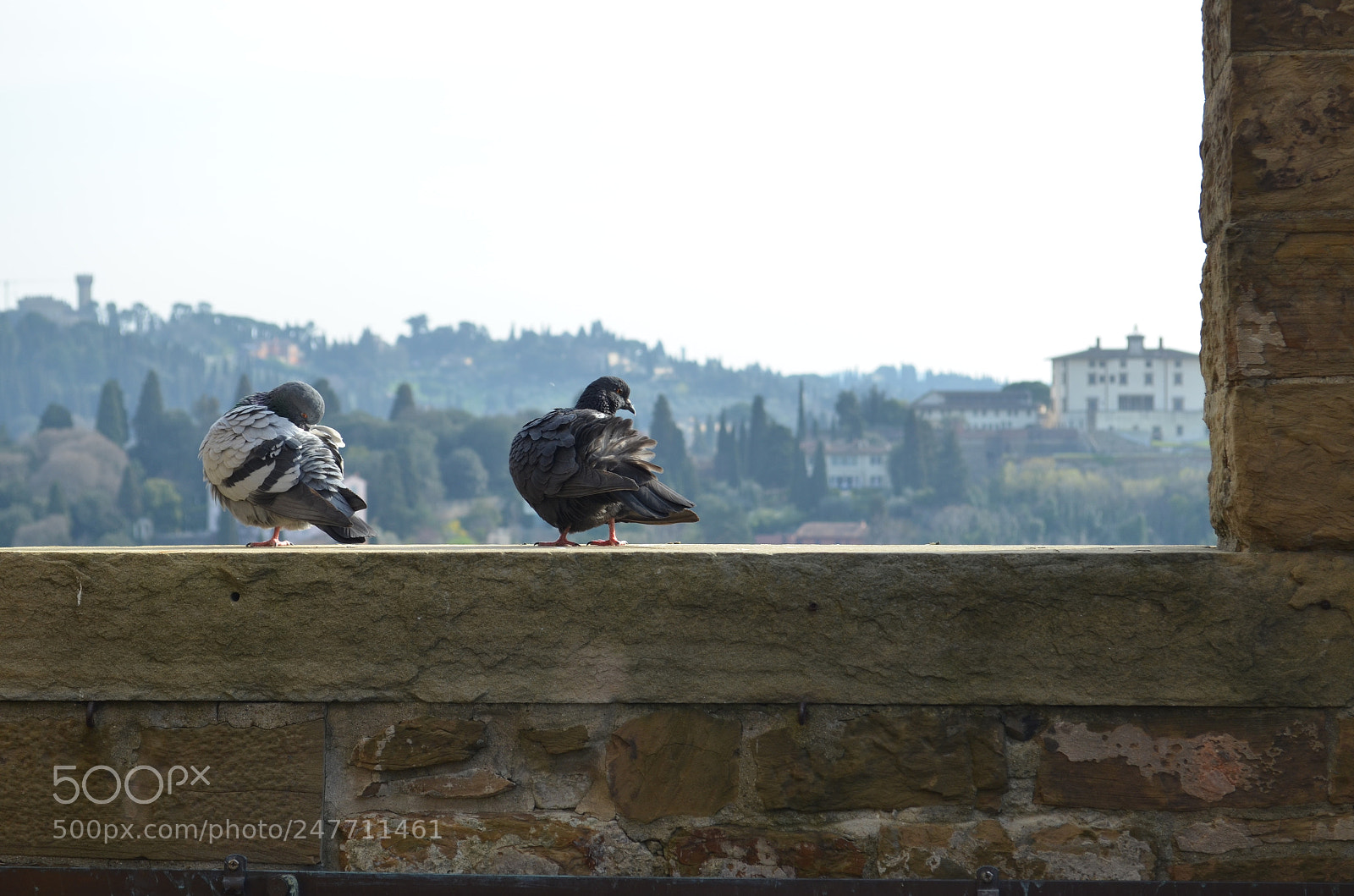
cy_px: 448
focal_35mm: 82
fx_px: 3096
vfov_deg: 16.5
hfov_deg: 24.7
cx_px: 677
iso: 200
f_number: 7.1
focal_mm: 55
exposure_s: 1/200
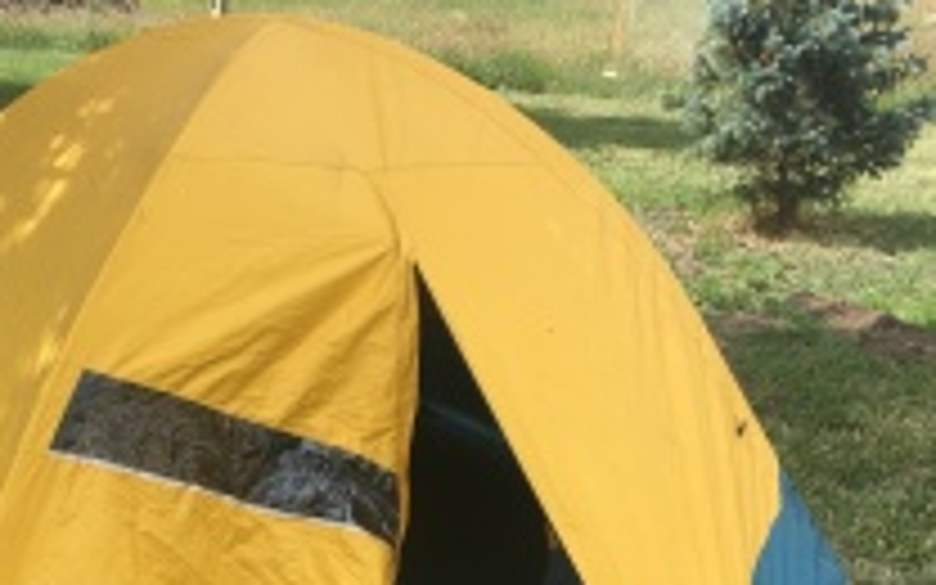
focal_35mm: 54
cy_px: 522
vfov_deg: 23.4
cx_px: 333
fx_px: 1377
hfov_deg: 37.2
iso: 25
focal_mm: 4.15
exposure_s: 1/651
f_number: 2.2
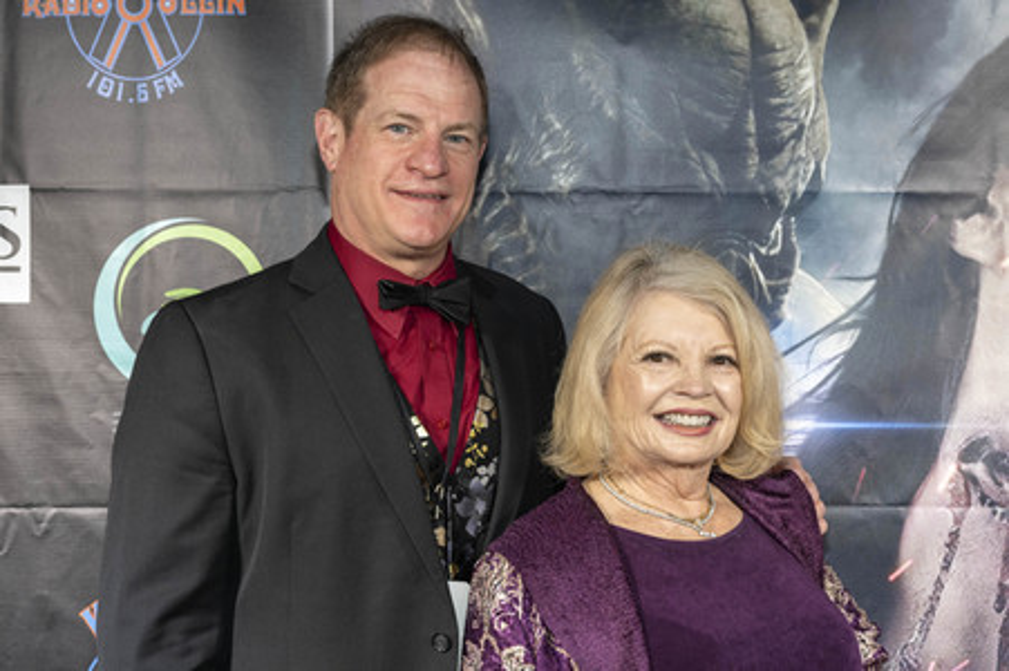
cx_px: 504
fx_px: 1288
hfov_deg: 42.8
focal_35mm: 46
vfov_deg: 29.2
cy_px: 336
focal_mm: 46
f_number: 5.6
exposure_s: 1/200
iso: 800
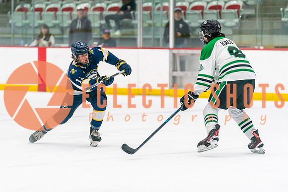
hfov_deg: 10.4
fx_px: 1589
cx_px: 122
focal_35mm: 199
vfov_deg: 6.9
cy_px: 109
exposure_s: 1/1250
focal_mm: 155
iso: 3200
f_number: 2.8
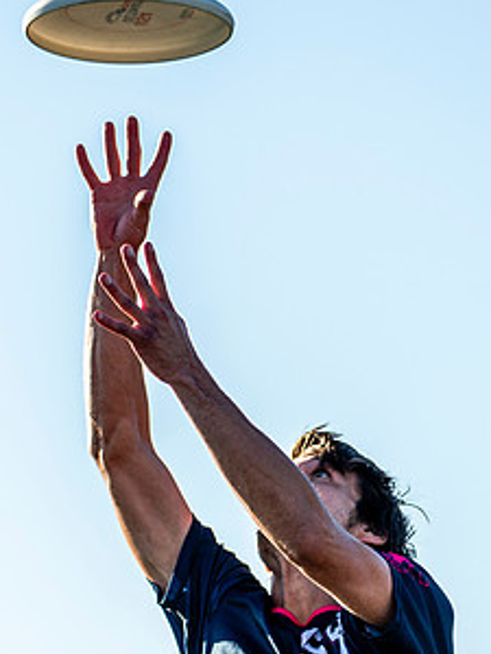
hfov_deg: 3.5
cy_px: 407
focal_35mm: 419
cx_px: 233
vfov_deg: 4.7
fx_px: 7924
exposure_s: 1/1600
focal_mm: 150
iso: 100
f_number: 3.2
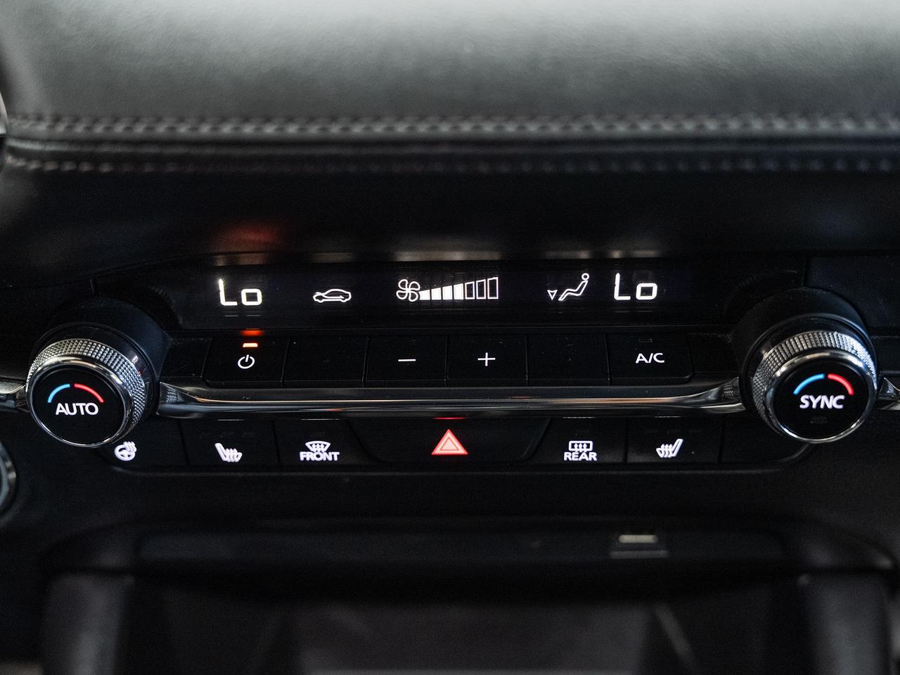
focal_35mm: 42
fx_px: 1092
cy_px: 369
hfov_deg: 44.8
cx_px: 451
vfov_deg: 34.3
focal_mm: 34.6
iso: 1000
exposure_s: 1/40
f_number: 3.5
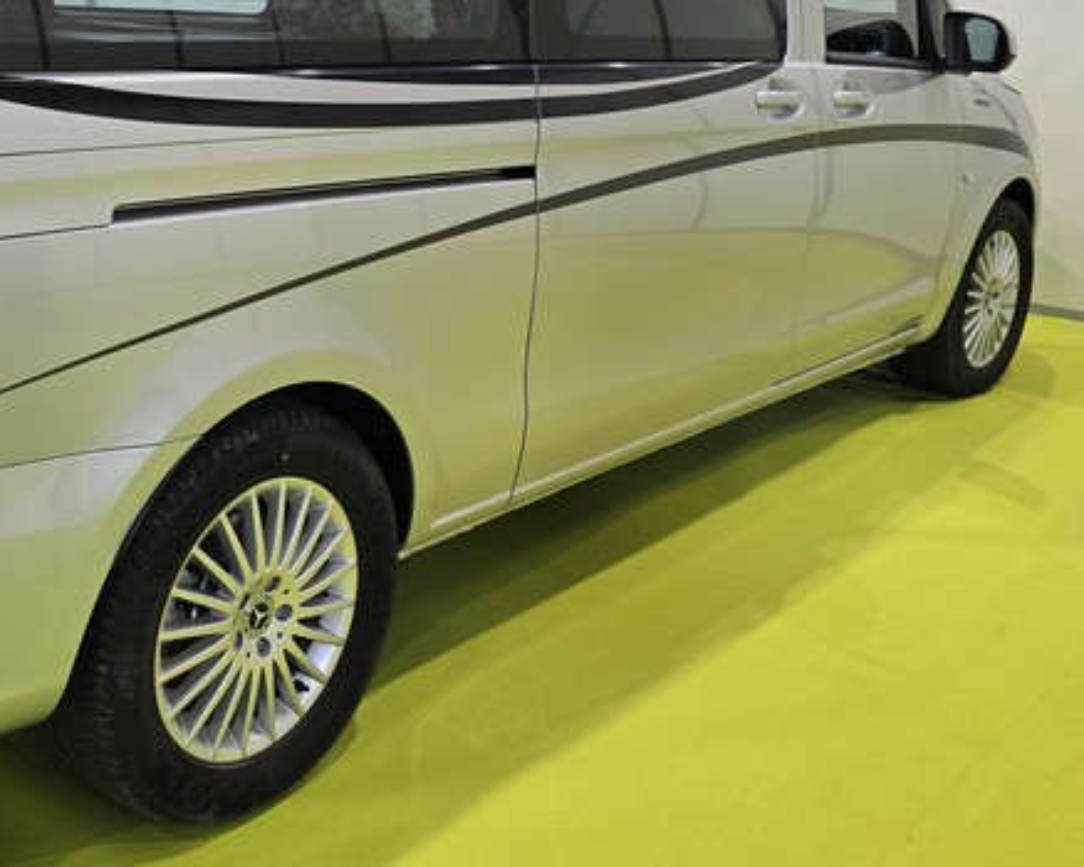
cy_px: 203
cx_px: 233
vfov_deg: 35.5
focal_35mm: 41
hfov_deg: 43.0
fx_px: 1315
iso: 200
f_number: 1.7
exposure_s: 1/100
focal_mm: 6.3
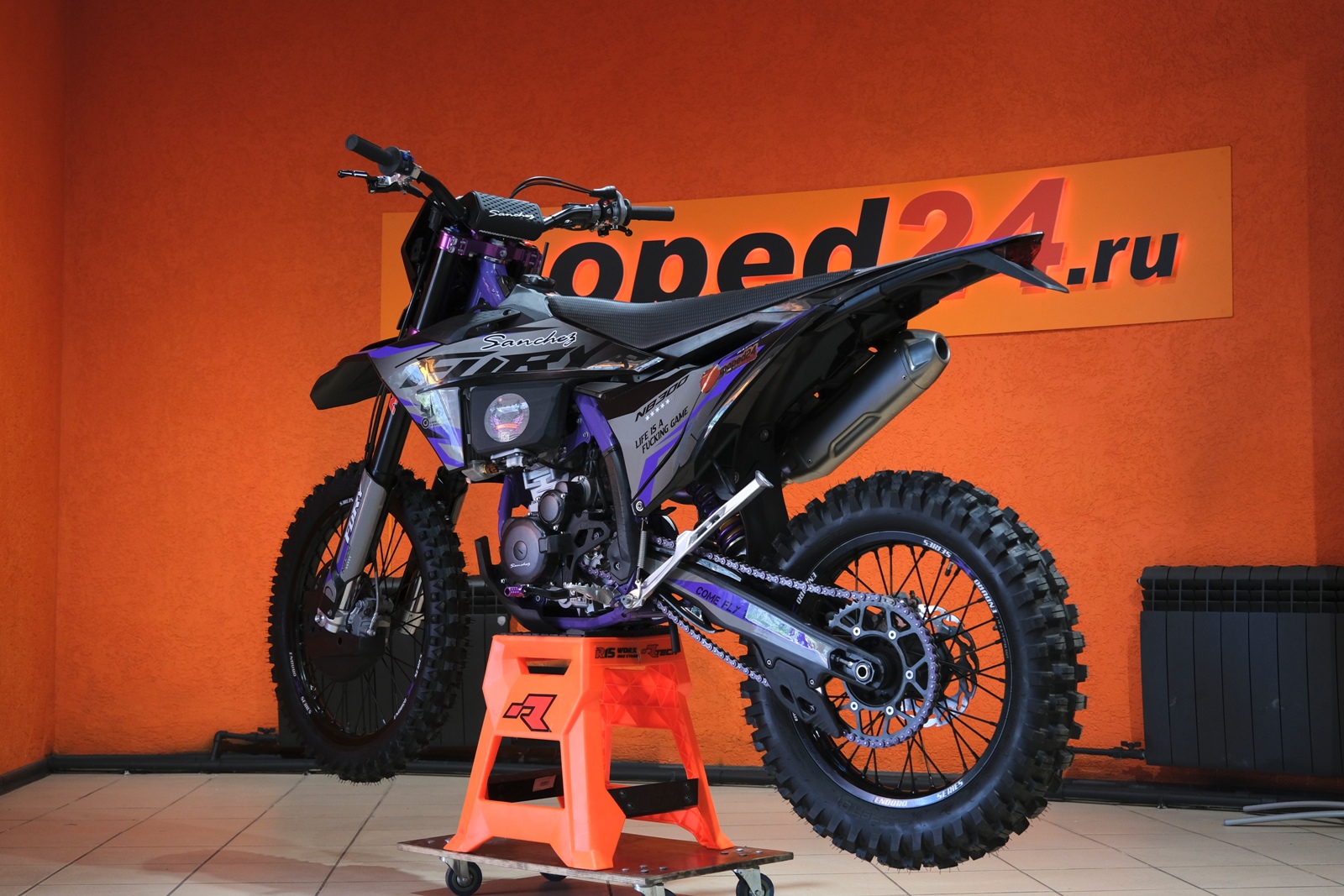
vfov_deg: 27.5
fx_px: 1829
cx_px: 672
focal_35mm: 49
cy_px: 448
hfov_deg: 40.3
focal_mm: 32.5
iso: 1250
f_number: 4
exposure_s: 1/100
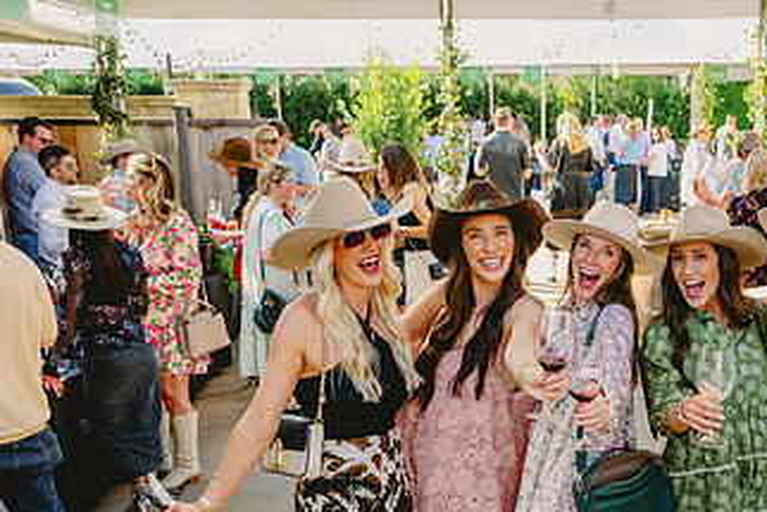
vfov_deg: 26.3
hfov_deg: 38.5
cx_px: 576
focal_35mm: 50
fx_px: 1066
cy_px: 446
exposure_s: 1/250
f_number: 5.6
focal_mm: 24
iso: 500
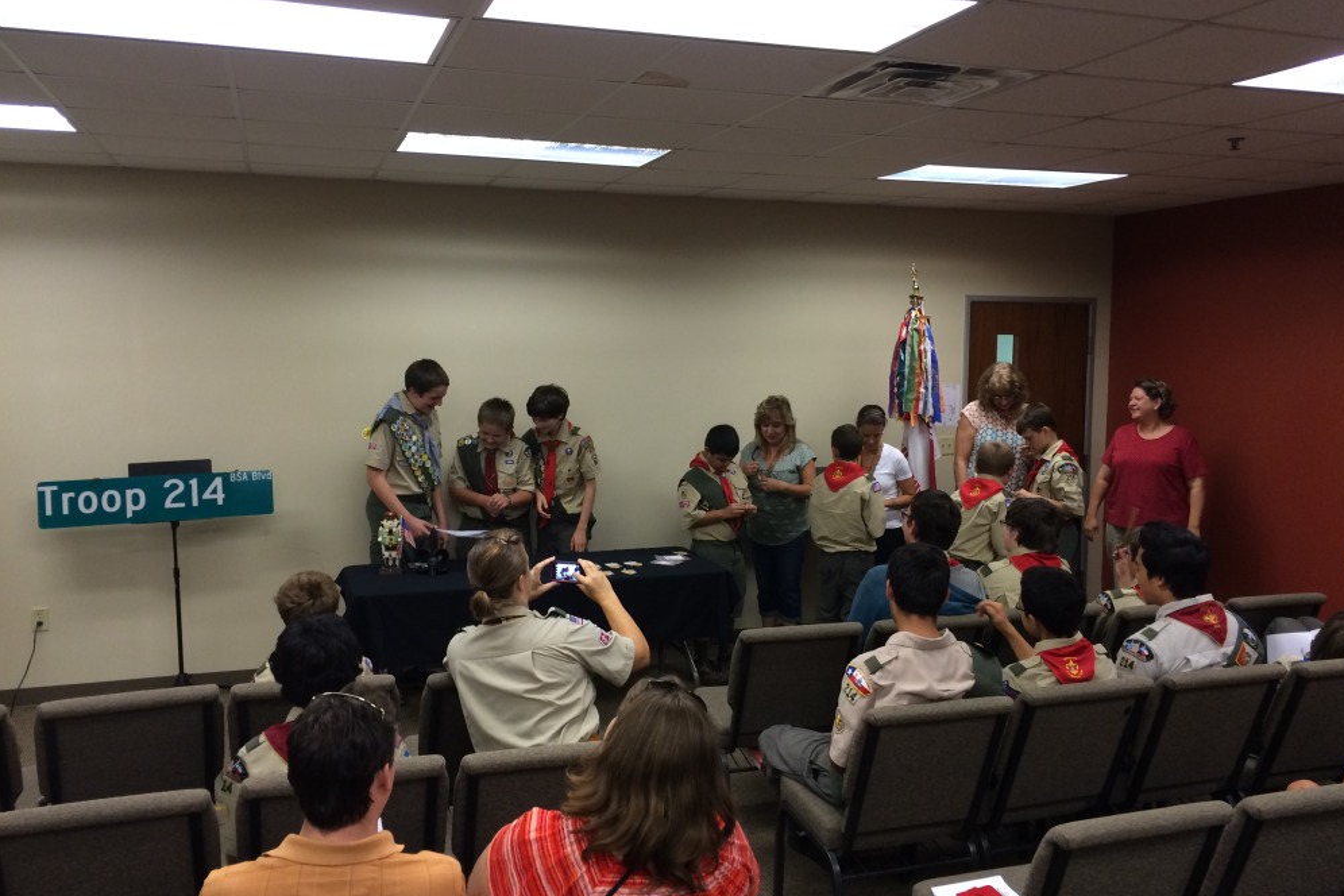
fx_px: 1157
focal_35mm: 31
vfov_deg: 42.3
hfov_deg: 60.3
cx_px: 690
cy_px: 432
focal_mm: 4.15
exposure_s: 1/30
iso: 125
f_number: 2.2
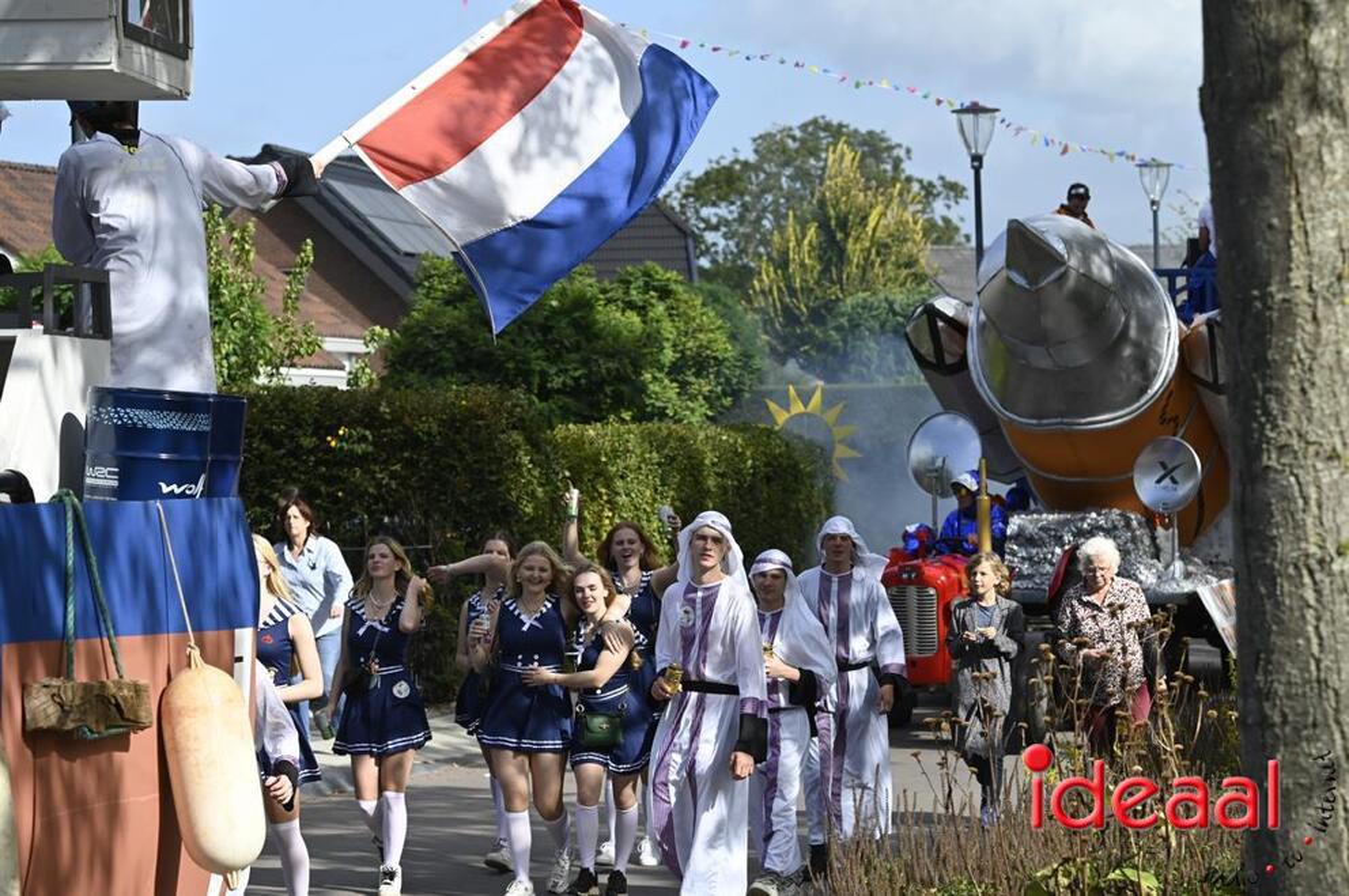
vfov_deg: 10.9
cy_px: 448
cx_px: 674
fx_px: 4679
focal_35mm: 125
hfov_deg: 16.4
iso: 320
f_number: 7.1
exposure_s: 1/800
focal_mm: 125
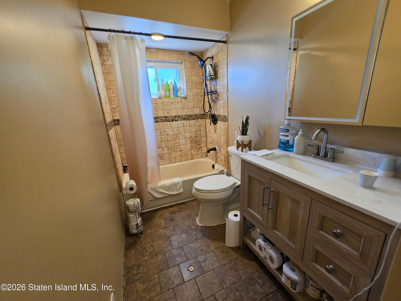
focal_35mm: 13
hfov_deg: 106.2
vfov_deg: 89.9
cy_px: 150
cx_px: 200
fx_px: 151
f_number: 1.9
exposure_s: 1/120
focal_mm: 2.2
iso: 160
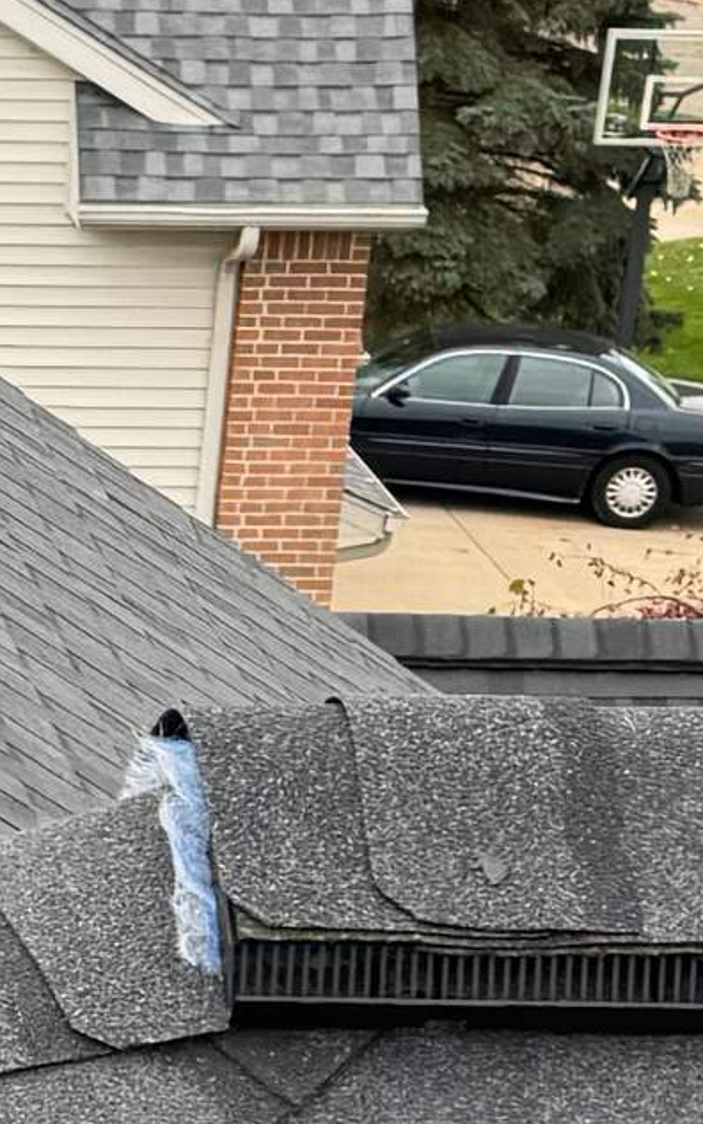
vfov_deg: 12.6
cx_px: -669
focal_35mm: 162
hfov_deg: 7.8
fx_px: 4963
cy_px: 1339
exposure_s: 1/321
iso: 80
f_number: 1.78
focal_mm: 6.86
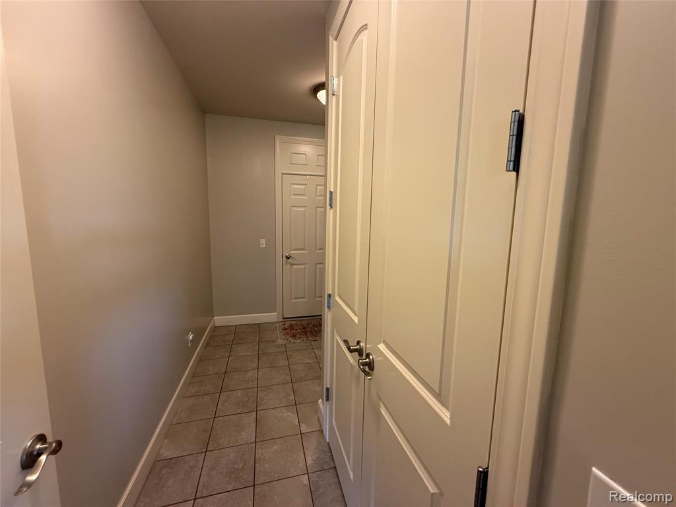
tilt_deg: -7.1
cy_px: 254
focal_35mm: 14
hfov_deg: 102.1
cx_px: 338
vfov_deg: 85.7
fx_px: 273
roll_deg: -0.9
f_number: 2.2
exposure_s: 1/60
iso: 250
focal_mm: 2.22
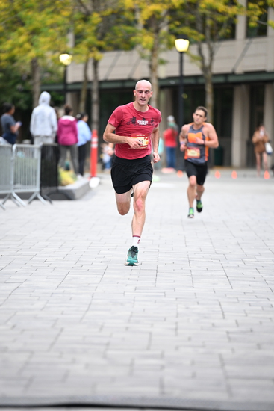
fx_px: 2282
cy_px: 206
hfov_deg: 6.9
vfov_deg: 10.3
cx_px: 137
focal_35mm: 200
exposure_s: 1/800
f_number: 2.8
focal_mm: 200
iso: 1600
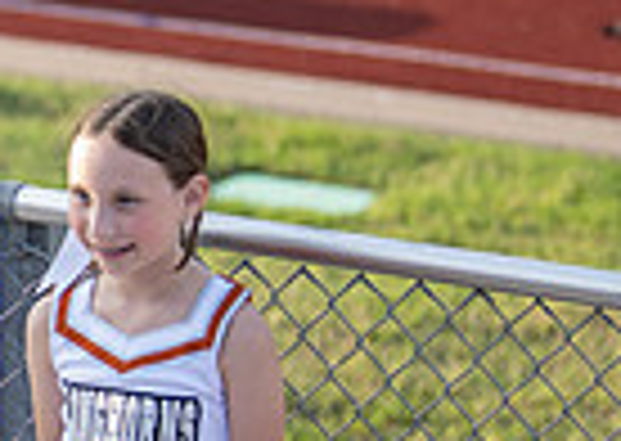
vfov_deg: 5.2
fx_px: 4858
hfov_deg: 7.1
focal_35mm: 276
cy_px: 305
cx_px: -495
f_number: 1.2
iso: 100
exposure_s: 1/3200
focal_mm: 50
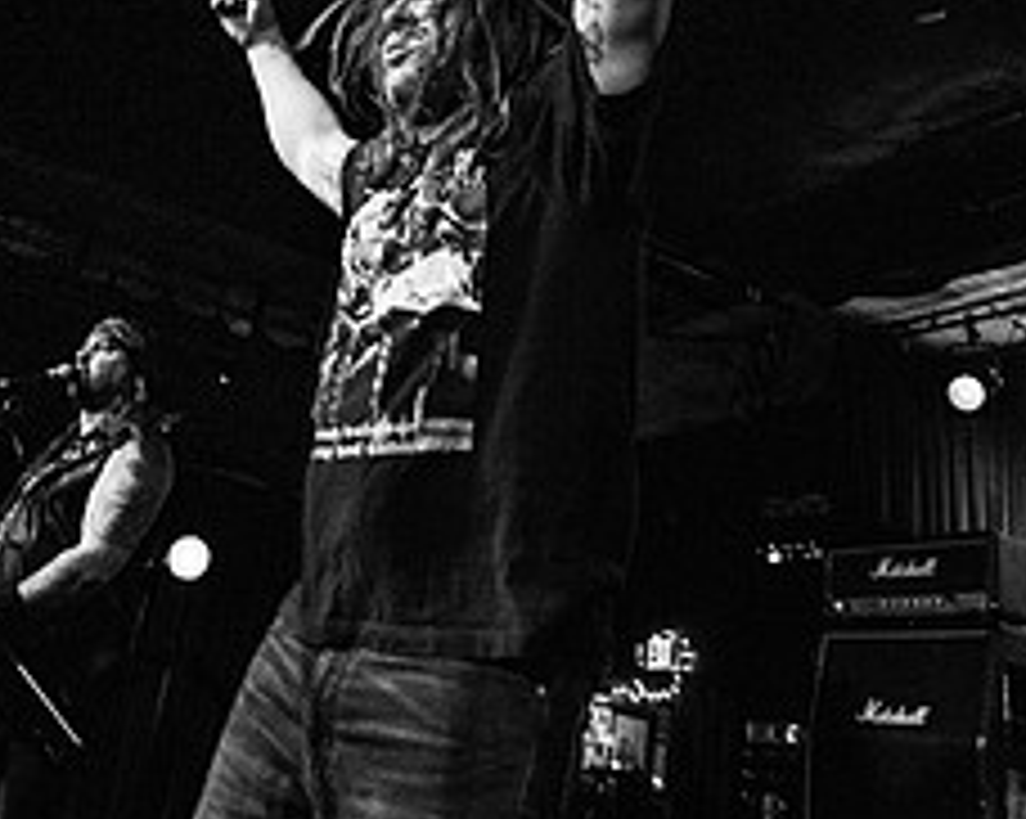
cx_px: 486
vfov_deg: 33.5
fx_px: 1305
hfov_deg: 42.9
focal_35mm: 43
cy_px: 128
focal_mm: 18
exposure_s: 1/100
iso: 3200
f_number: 3.2
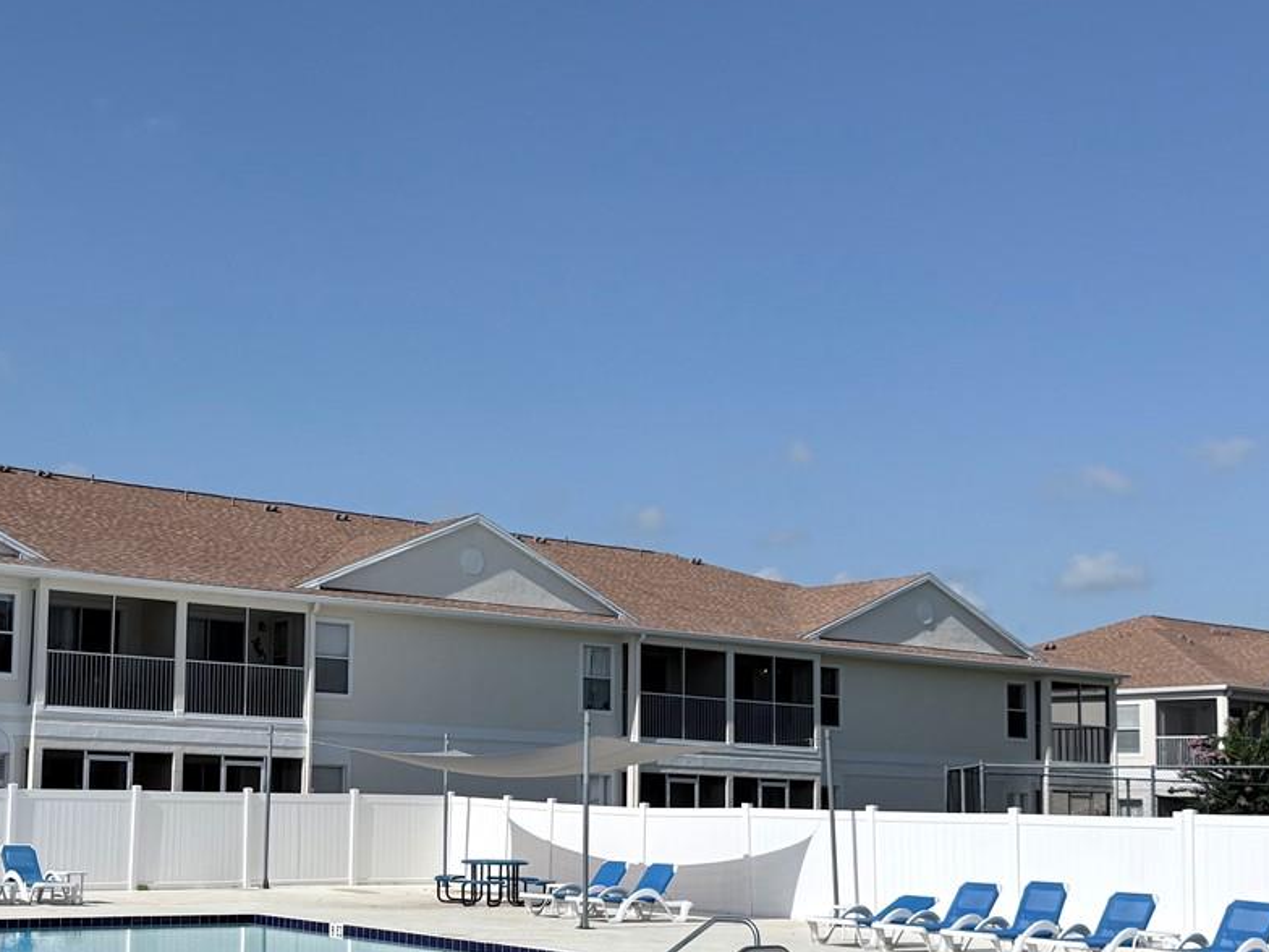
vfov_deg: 29.5
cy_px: 630
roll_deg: -1.4
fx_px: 1796
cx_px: 277
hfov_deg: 37.7
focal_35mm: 49
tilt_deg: +5.8
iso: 80
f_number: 1.78
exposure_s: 1/10309
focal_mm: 6.76
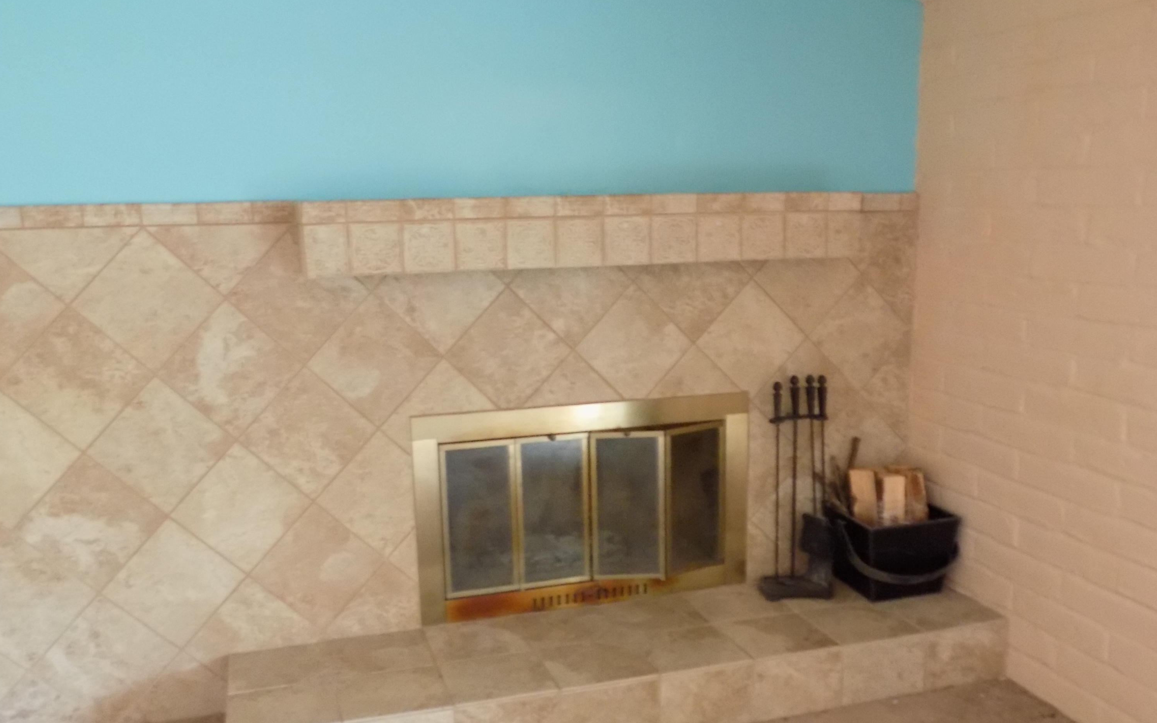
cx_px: 578
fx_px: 1009
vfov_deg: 39.4
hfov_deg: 59.7
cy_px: 408
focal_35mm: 32
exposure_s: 1/3
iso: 400
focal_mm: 5.3
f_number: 3.3
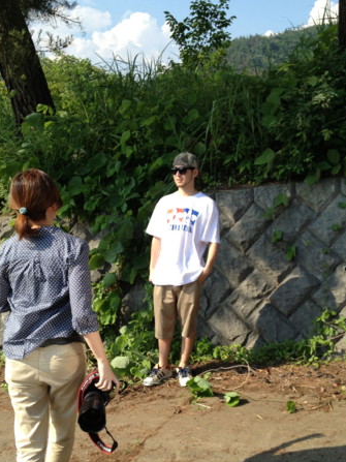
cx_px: 164
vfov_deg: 40.3
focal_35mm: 47
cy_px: 269
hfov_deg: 30.9
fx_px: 627
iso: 50
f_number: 2.4
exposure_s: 1/824
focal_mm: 4.28
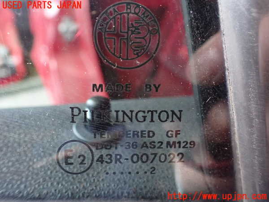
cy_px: 101
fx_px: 233
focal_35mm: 30
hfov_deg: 60.0
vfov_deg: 46.8
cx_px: 134
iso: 1250
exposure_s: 1/30
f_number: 2.3
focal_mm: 5.4
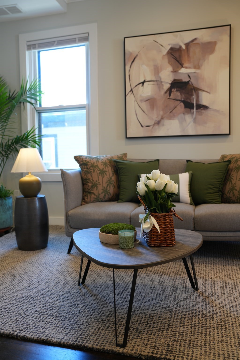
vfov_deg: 60.3
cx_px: 120
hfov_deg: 42.3
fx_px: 310
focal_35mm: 31
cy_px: 180
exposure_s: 1/40
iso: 200
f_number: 2.8
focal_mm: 31
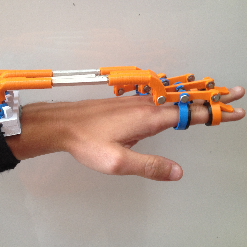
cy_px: 124
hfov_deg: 40.0
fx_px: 339
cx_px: 108
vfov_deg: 40.0
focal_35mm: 42
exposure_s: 1/20
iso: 50
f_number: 2.4
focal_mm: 4.28
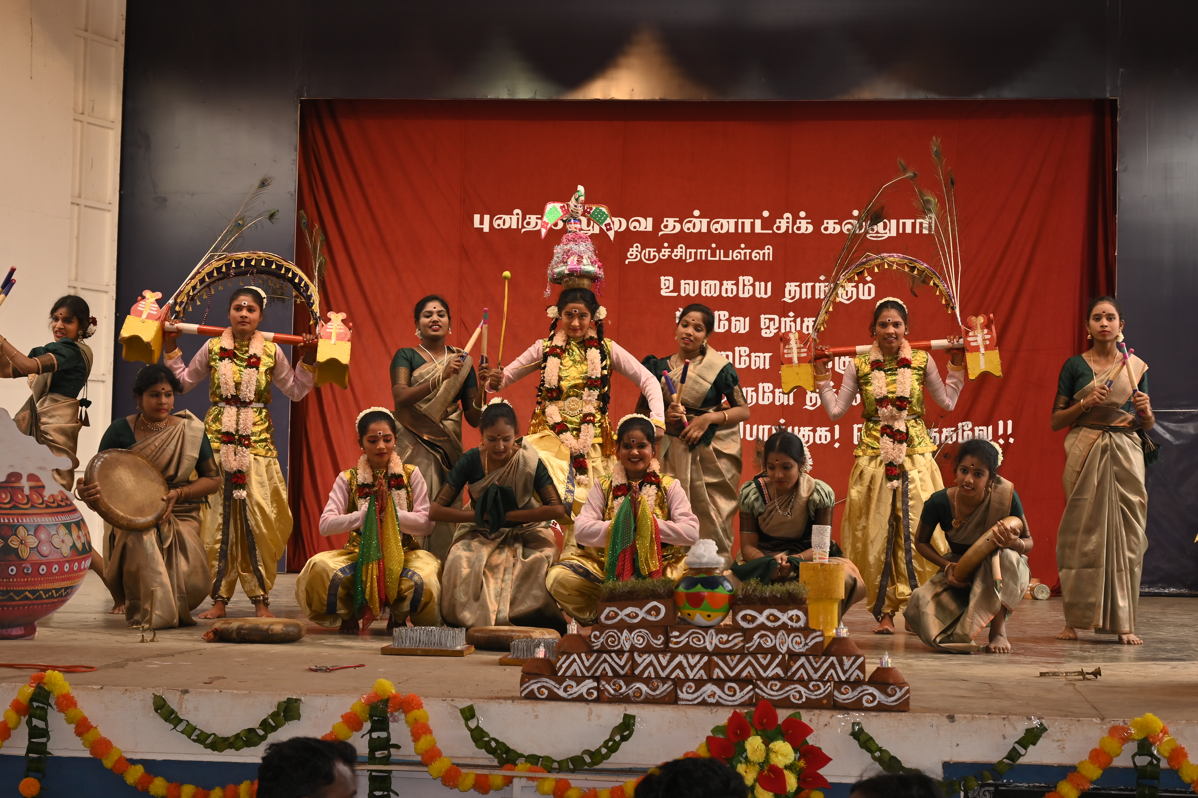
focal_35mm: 55
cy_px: 399
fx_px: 1830
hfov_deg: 36.2
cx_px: 599
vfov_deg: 24.6
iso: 250
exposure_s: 1/125
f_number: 7.1
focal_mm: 55
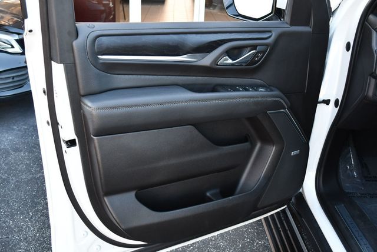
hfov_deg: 53.1
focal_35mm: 36
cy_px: 126
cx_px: 188
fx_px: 377
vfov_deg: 36.9
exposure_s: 1/250
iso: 720
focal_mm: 18
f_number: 3.5
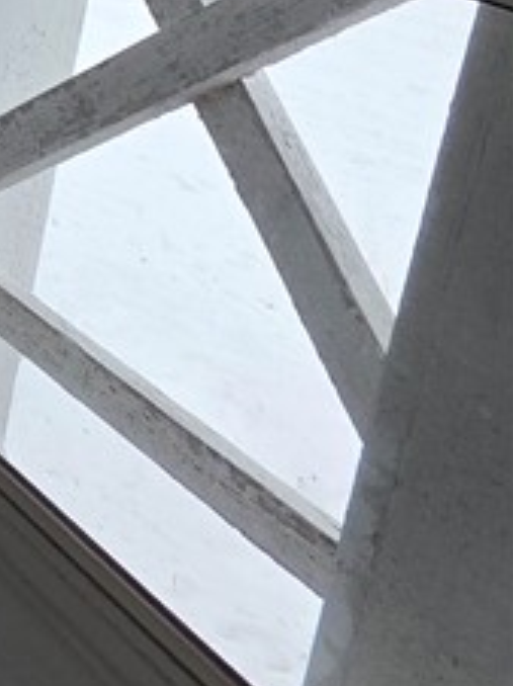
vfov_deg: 26.3
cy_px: -267
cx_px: -1038
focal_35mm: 59
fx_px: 1168
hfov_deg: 11.4
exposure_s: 1/428
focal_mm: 2.2
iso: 40
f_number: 1.9
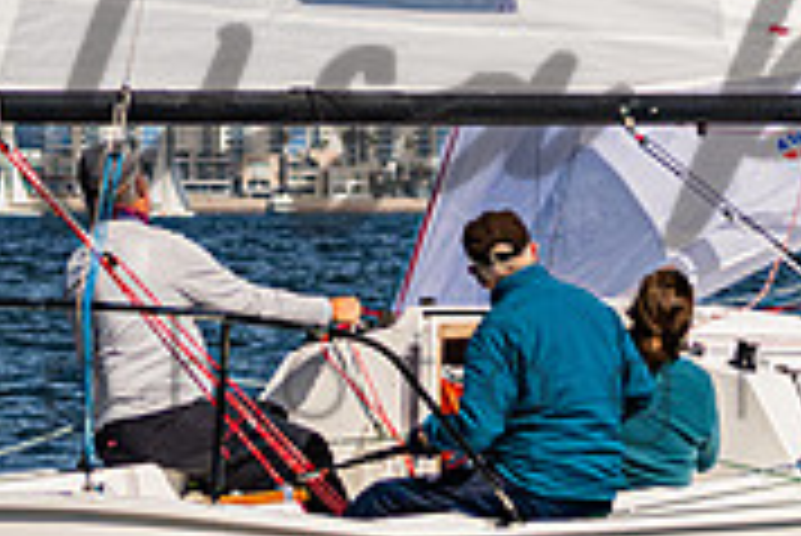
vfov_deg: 2.5
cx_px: 624
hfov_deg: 3.7
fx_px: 12381
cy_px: -116
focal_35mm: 556
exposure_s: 1/5000
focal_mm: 125
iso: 320
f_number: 5.6
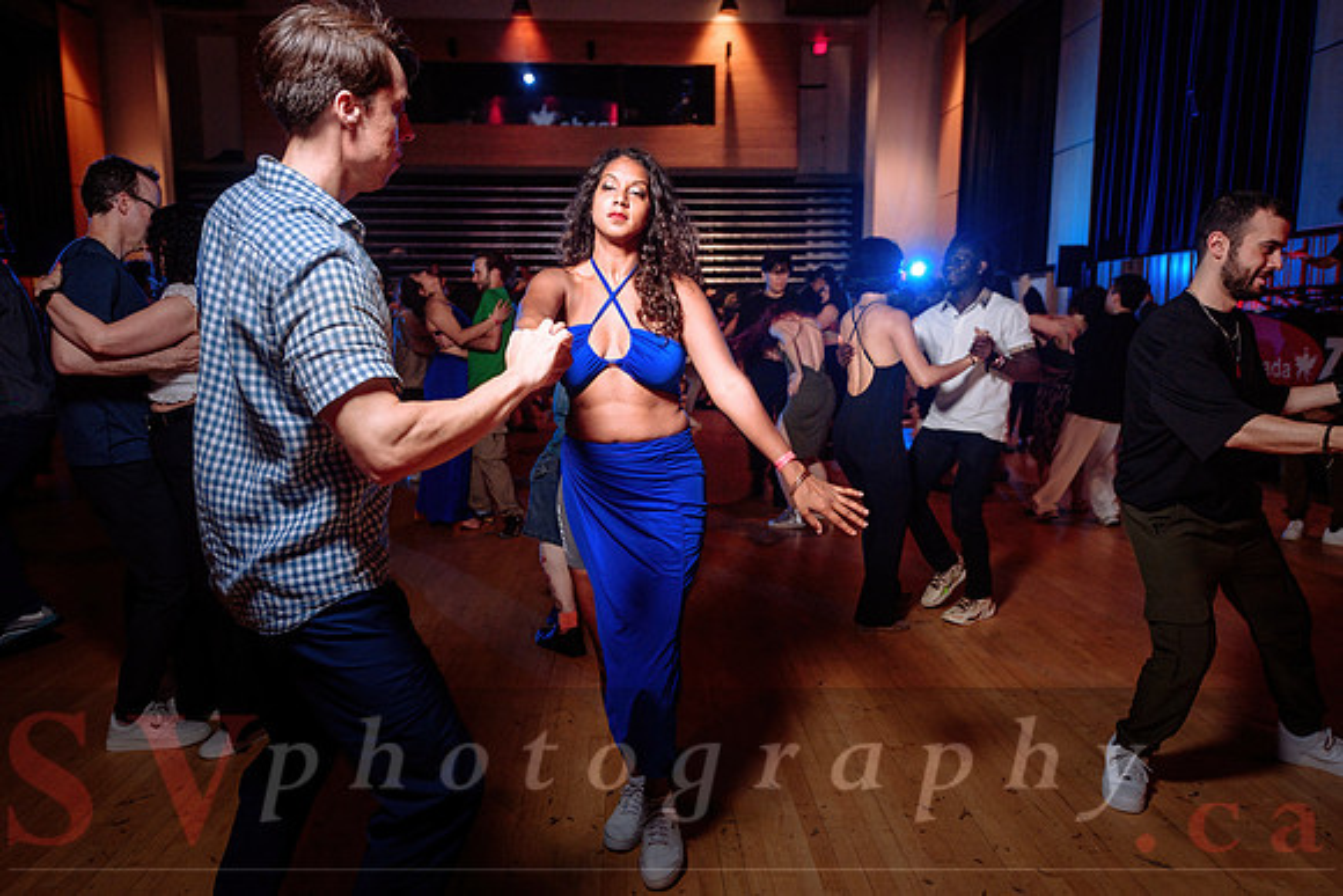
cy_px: 448
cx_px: 672
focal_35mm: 26
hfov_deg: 69.8
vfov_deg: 49.9
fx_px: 963
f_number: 3.2
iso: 1000
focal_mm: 24
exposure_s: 1/30
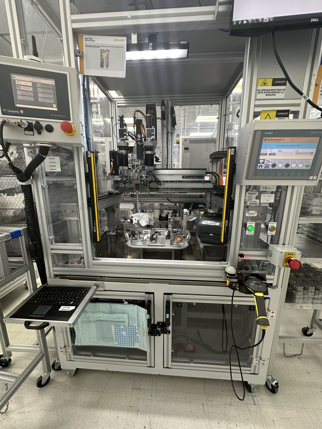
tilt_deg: -11.1
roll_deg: +0.0
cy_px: 214
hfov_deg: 85.7
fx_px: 174
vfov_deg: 102.1
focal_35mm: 14
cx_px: 161
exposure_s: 1/60
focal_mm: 2.22
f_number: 2.2
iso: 200
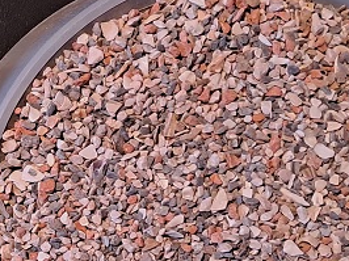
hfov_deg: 19.7
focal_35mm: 94
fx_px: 947
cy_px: 233
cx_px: -67
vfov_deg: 15.5
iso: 320
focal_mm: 4.65
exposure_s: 1/33
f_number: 1.8
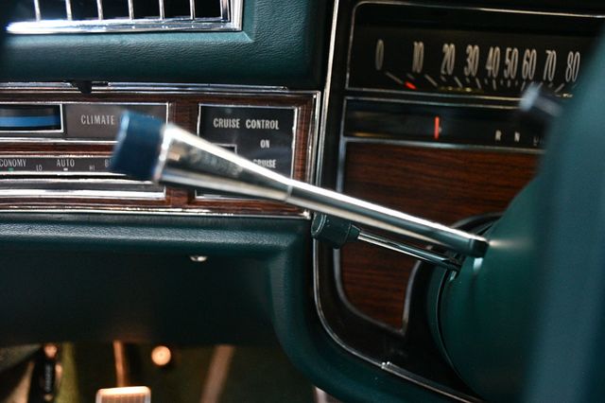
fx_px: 672
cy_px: 202
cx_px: 302
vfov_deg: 33.4
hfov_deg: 48.5
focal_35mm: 40
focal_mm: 27
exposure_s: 1/60
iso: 4500
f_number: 4
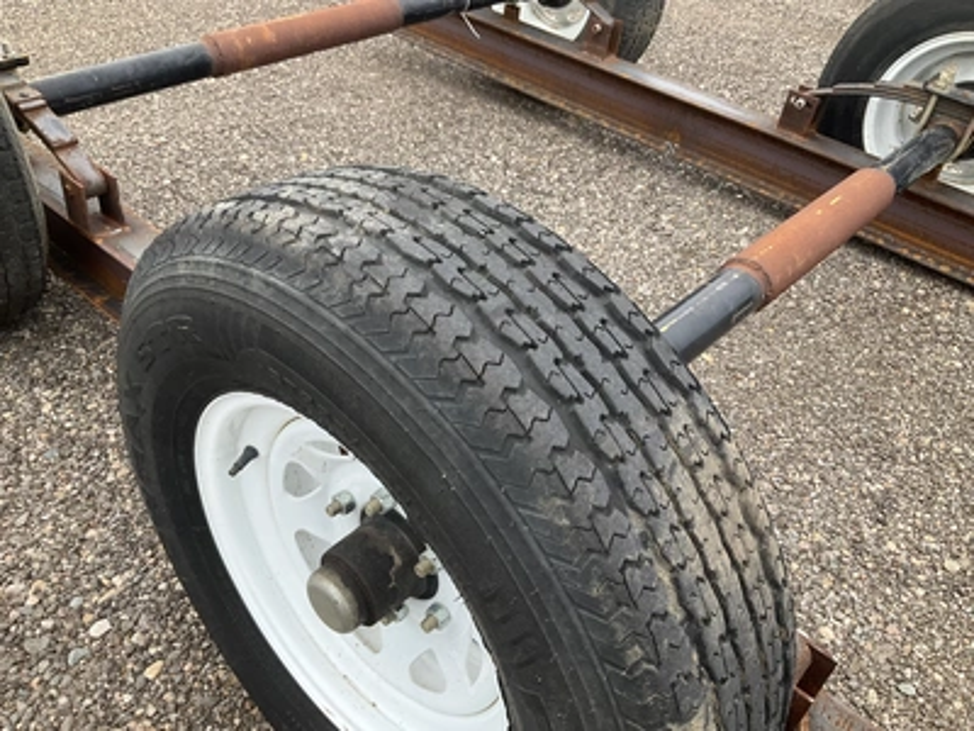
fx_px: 816
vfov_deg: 48.2
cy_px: 366
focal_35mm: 29
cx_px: 487
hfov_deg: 61.7
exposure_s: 1/545
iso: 25
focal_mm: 3
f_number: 1.8
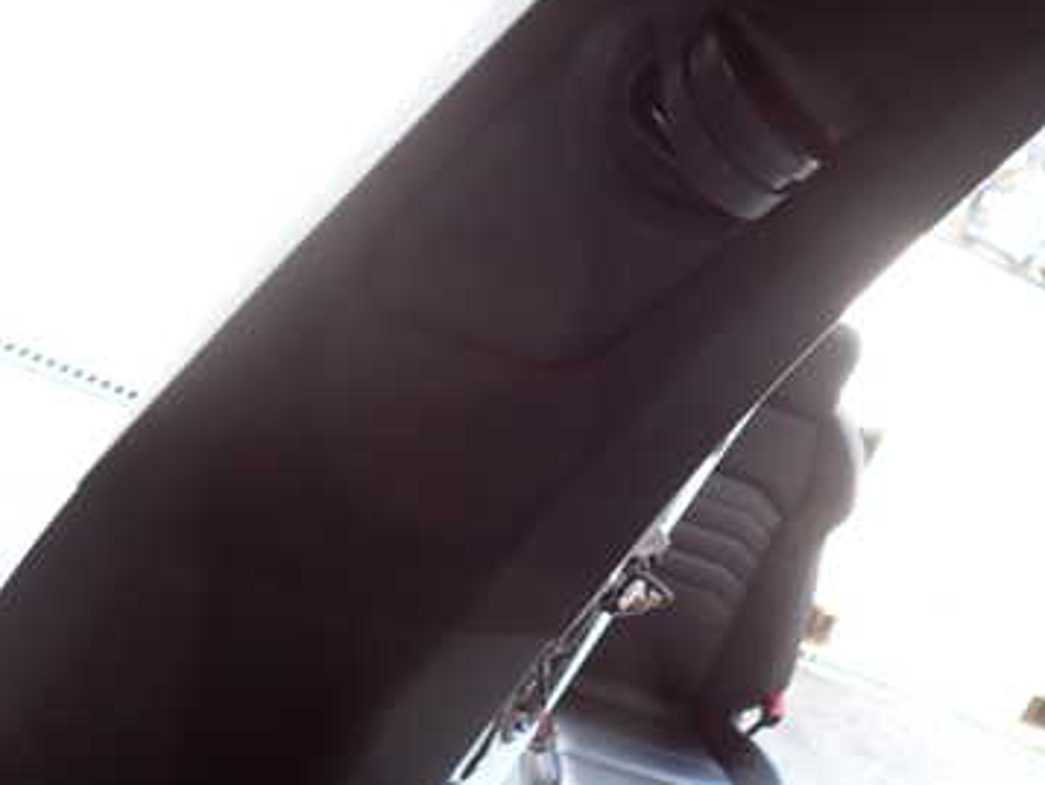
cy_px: 290
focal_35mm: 42
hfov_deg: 44.8
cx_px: 547
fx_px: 1268
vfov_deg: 34.2
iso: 100
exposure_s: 1/60
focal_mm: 4.5
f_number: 2
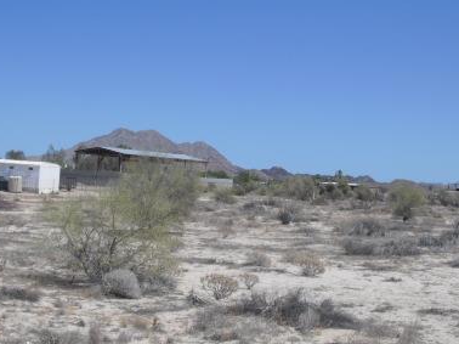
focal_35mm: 61
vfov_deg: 23.9
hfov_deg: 31.6
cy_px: 111
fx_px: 808
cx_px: 178
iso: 64
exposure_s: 1/250
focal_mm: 6.3
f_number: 7.8
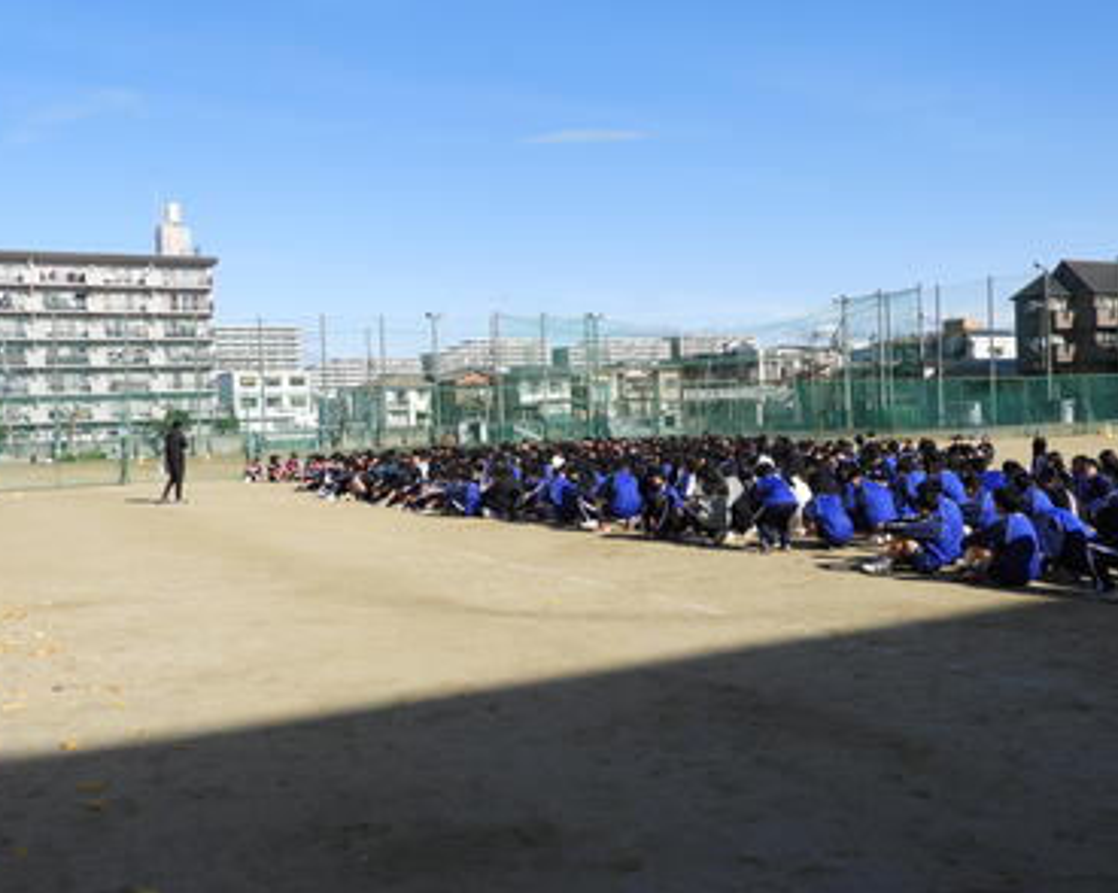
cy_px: 453
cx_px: 586
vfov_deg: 42.2
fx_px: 1157
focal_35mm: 35
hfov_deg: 51.5
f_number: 3.6
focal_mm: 5.9
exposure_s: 1/1250
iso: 100
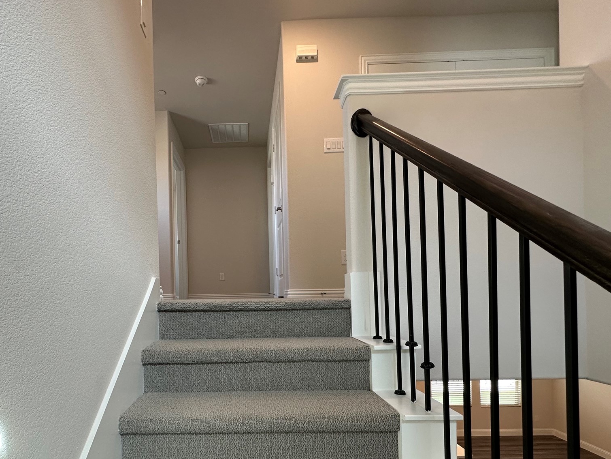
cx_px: 239
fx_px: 335
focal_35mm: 19
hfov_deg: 83.4
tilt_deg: -1.8
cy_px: 302
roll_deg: +1.3
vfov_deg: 67.0
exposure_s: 1/120
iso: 200
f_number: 2.2
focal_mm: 2.22
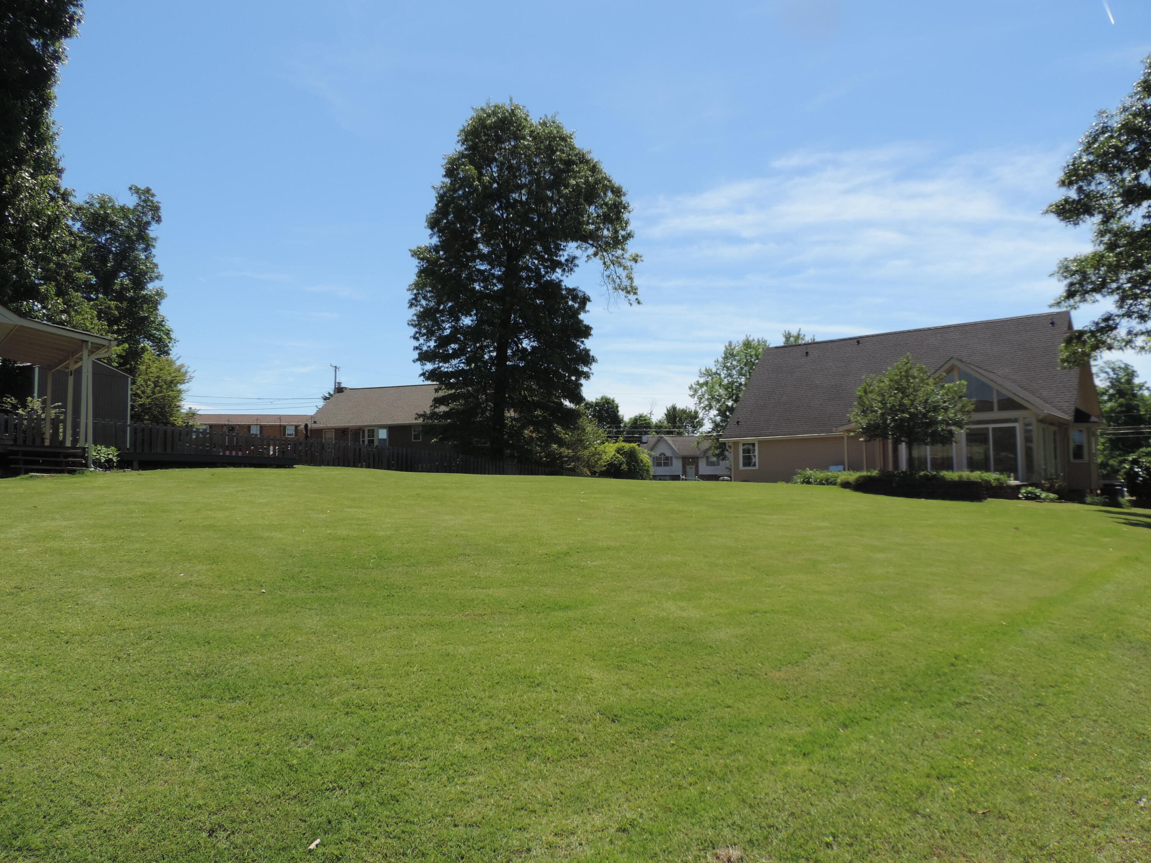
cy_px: 432
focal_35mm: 24
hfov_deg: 71.6
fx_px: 798
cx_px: 576
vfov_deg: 56.8
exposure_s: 1/1000
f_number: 3
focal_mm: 4.3
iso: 80
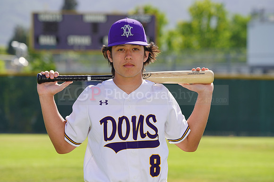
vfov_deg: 6.1
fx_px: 1719
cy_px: 91
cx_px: 137
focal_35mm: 226
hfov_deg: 9.1
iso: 100
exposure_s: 1/250
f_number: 8
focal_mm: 226
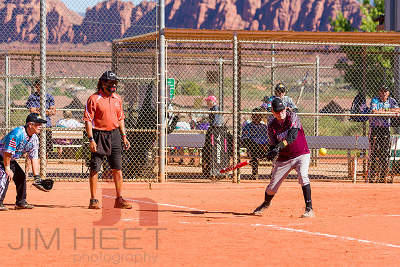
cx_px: 231
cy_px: 115
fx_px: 2139
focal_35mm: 192
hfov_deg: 10.7
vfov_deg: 7.1
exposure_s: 1/1600
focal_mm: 165
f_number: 5
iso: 400
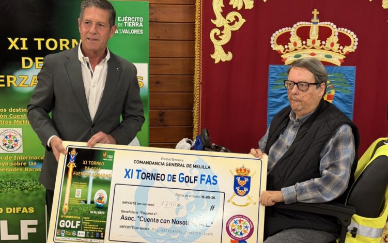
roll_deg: -0.5
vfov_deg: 24.9
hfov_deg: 38.9
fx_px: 550
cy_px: 119
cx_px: 193
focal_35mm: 52
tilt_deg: -7.7
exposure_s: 1/33
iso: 500
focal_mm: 6.76
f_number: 1.78
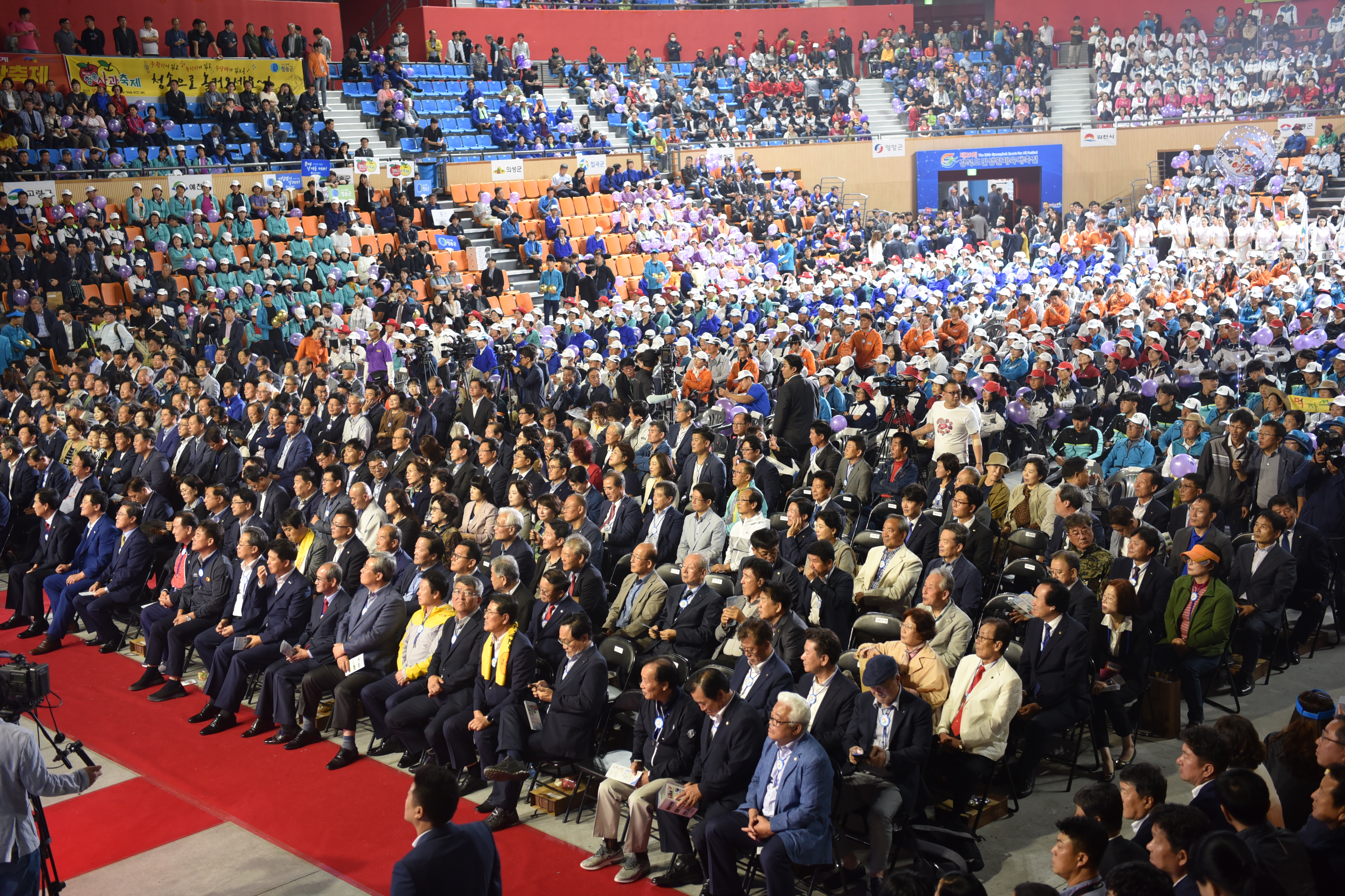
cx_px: 672
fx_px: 1718
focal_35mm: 46
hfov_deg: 42.7
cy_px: 448
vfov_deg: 29.2
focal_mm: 46
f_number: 2.8
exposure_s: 1/60
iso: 1000
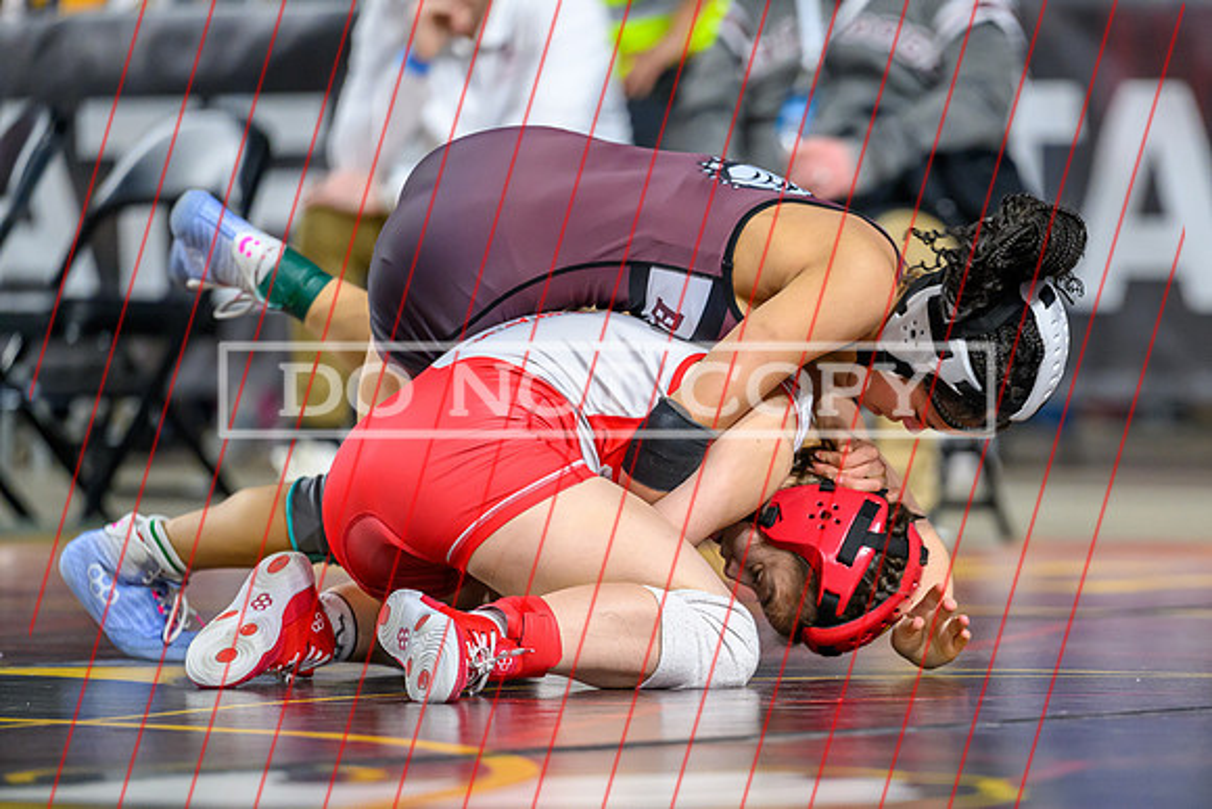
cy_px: 494
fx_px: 8903
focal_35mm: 264
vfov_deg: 5.2
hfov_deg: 7.8
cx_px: 785
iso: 3200
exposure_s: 1/800
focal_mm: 195
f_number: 2.8
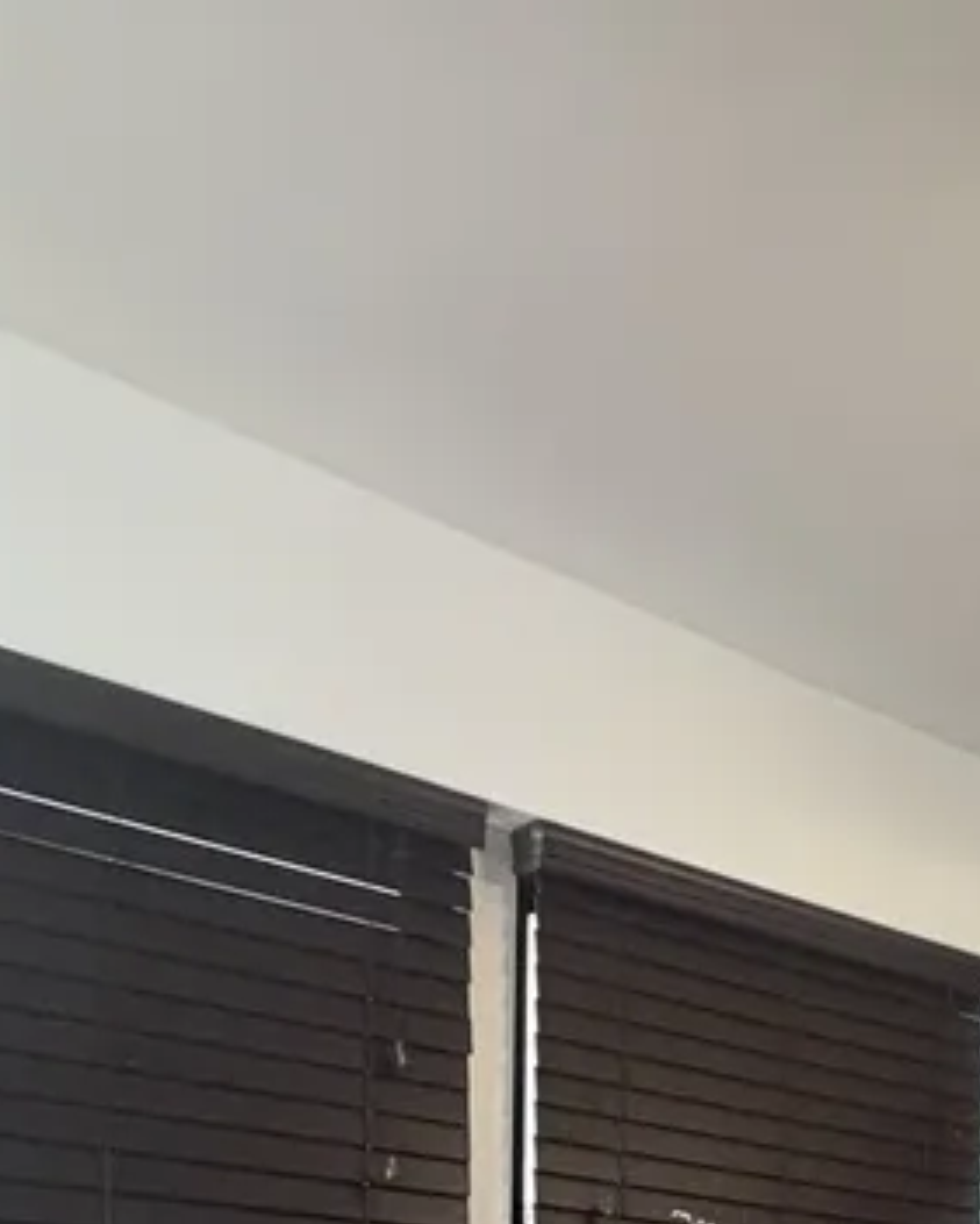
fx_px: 1522
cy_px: 1461
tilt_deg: +0.5
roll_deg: -0.6
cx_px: 1311
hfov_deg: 28.5
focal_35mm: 42
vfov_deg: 35.0
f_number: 2.2
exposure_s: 1/60
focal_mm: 2.22
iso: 640
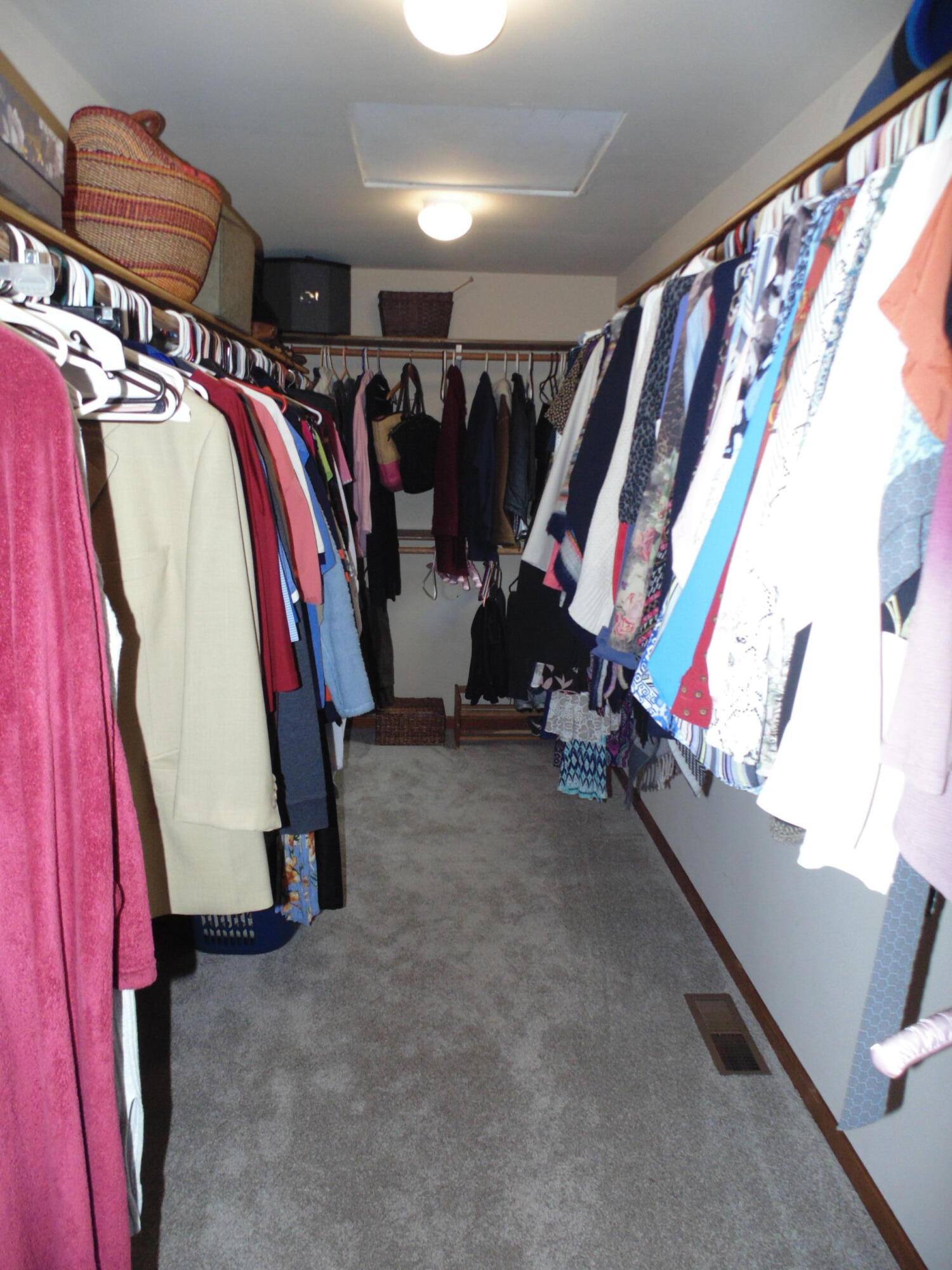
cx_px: 476
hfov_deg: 61.1
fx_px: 807
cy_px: 635
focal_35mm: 22
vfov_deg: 76.4
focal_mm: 4
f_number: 3.1
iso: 200
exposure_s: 1/30
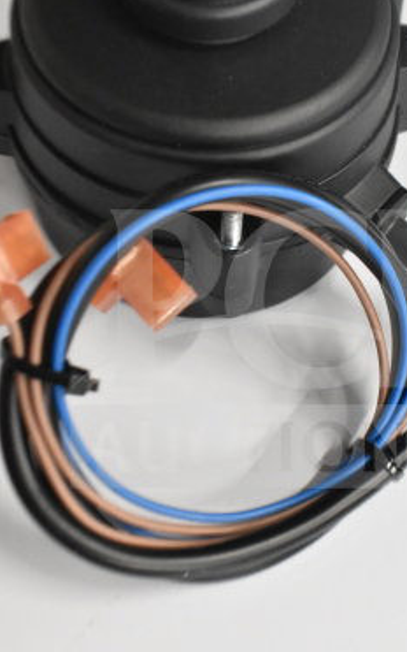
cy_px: 349
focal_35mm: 73
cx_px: 267
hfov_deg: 17.9
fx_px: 1292
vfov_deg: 28.3
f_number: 4.2
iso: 3600
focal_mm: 29
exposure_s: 1/50
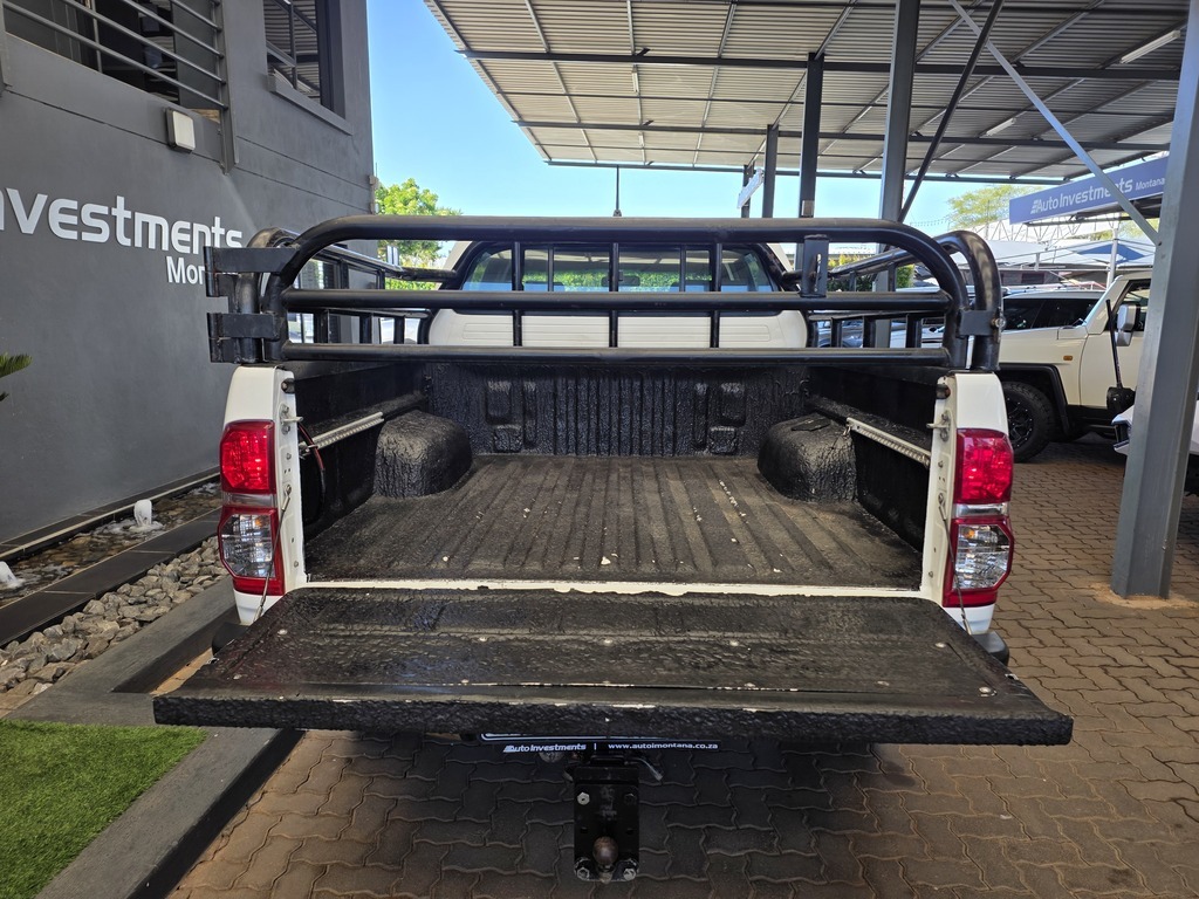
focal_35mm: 23
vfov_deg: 58.9
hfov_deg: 73.9
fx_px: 797
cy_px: 450
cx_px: 600
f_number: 1.7
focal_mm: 6.25
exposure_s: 1/359
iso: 40
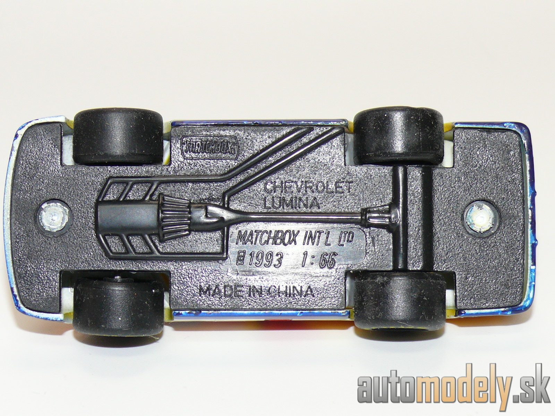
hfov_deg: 17.6
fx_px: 1796
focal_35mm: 112
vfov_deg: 13.2
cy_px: 208
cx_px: 278
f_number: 4
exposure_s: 1/30
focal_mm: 14.1
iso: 100
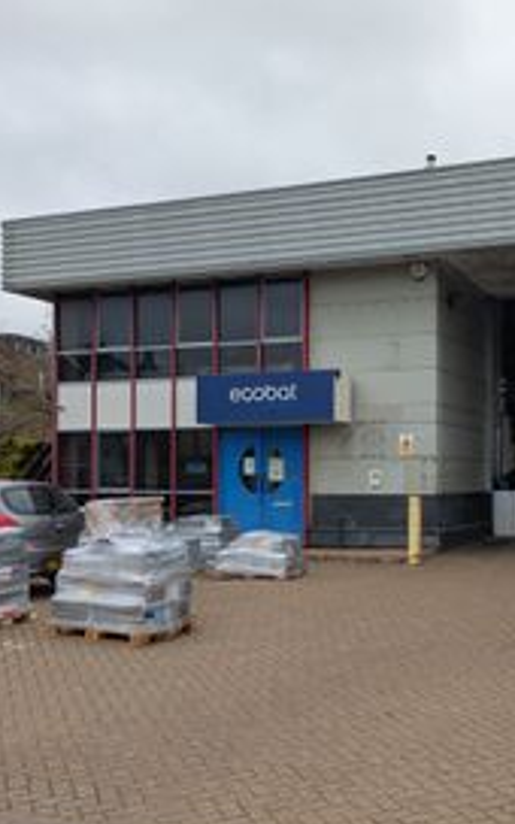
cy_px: 442
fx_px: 876
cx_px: 400
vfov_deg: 50.3
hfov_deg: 32.0
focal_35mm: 39
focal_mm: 5.43
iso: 51
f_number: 1.89
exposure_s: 1/748
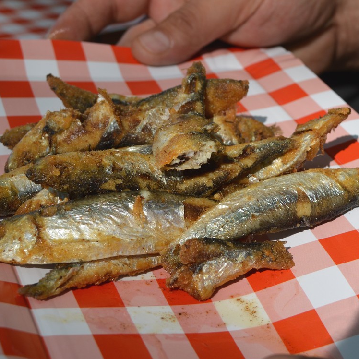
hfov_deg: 20.9
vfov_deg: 20.9
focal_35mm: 83
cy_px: 144
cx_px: 220
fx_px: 974
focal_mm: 30
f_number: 6.3
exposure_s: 1/160
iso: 100
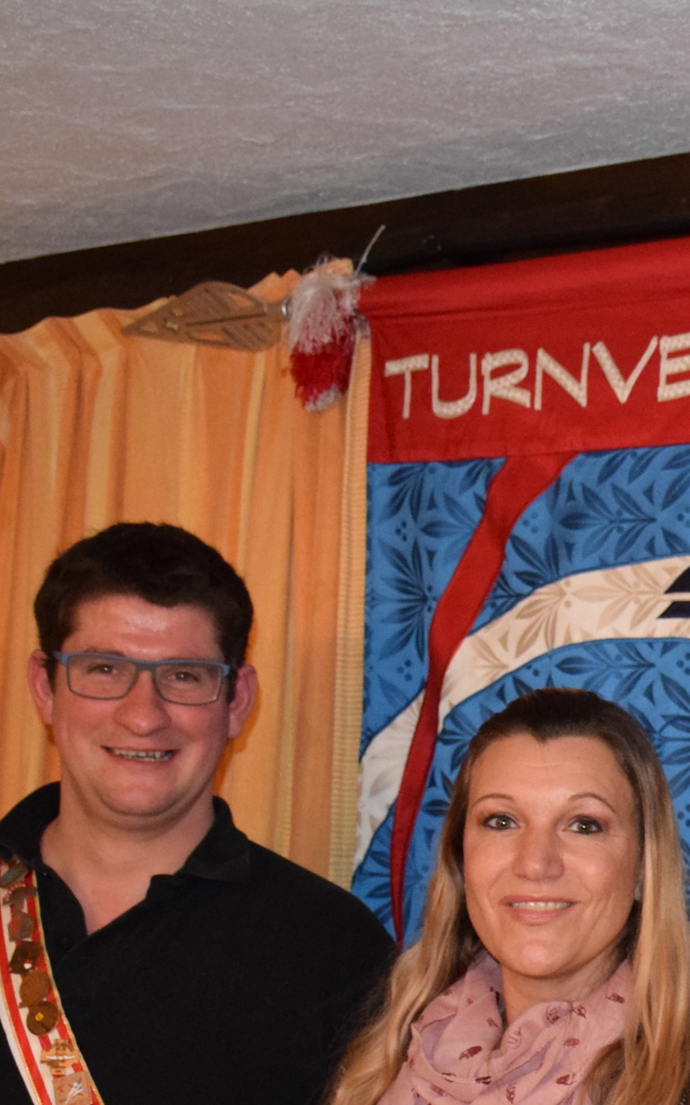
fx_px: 2535
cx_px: 938
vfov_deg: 24.4
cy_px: 752
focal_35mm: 84
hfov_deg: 14.7
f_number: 3.8
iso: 3200
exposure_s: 1/60
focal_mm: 23
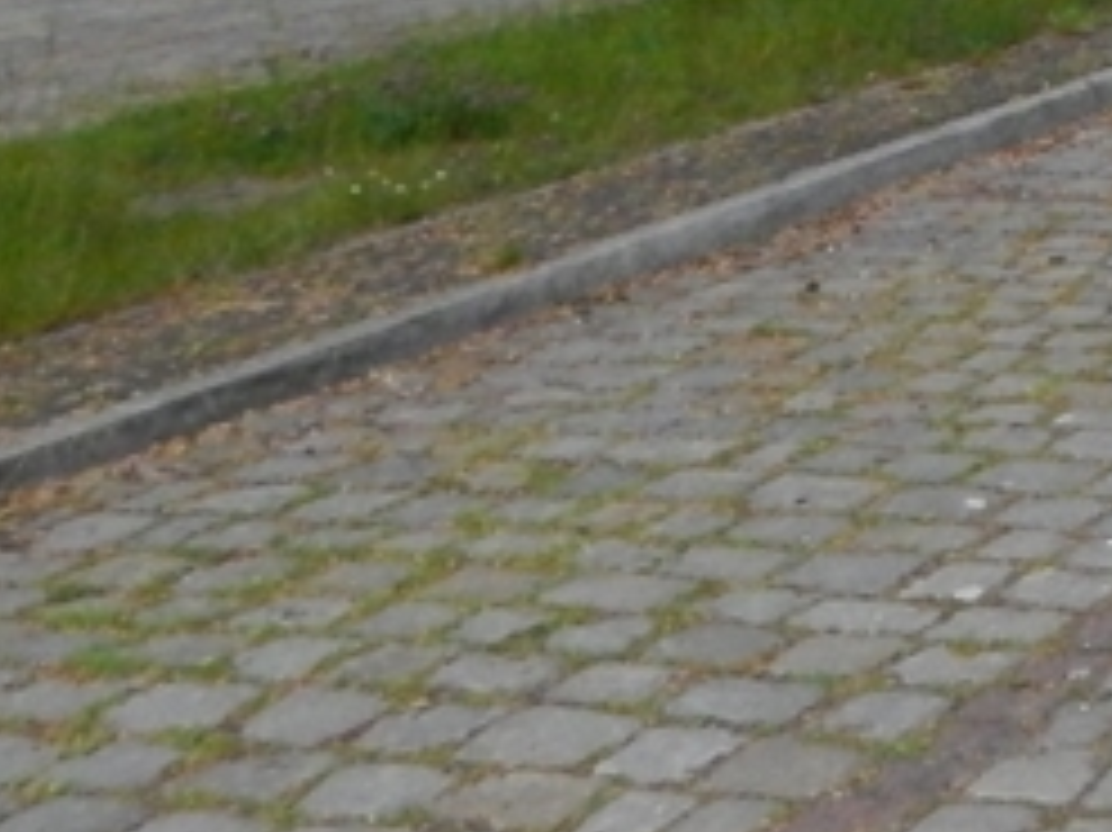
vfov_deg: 14.6
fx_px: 2986
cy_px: -477
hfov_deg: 18.2
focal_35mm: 93
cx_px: 1774
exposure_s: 1/1500
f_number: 6
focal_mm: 4
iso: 800
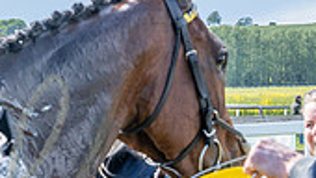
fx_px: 1459
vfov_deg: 7.0
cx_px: -52
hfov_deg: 12.1
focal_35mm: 174
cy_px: 161
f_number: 5.6
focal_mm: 35
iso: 200
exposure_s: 1/480
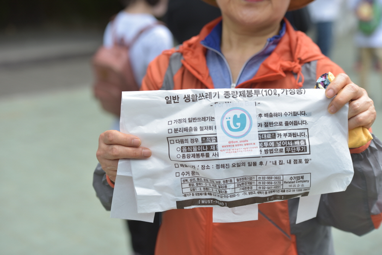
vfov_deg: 17.5
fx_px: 828
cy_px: 128
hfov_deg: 26.0
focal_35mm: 78
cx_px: 191
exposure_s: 1/800
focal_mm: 78
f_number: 3.5
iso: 200
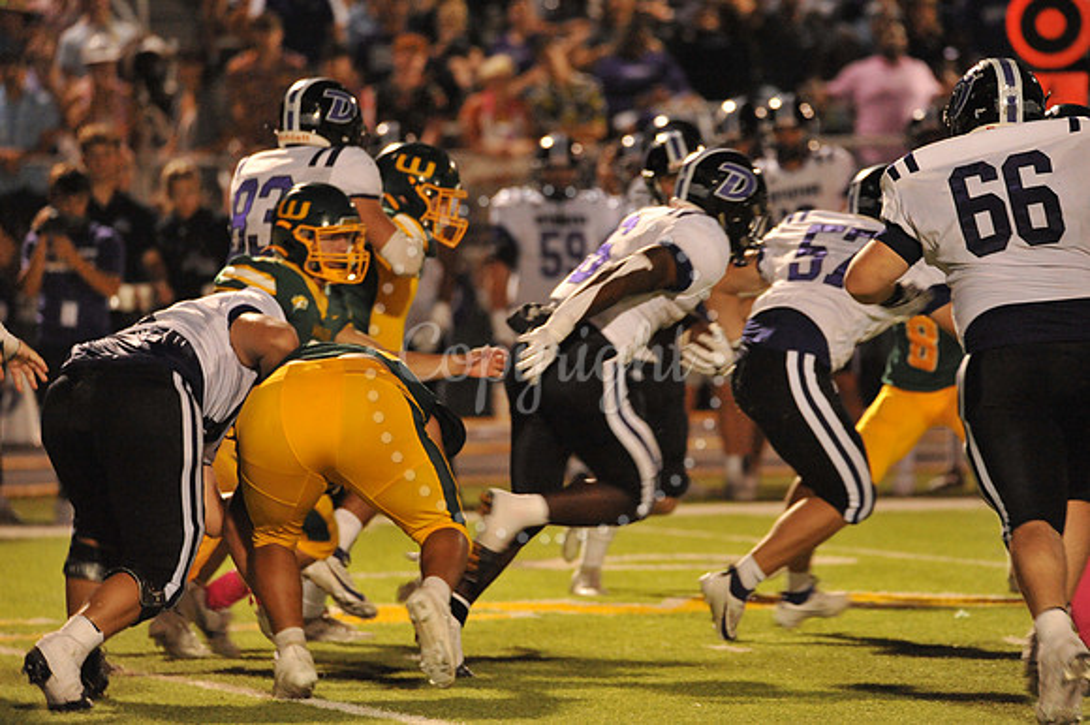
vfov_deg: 3.4
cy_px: 362
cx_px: 545
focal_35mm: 400
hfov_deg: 5.2
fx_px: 12104
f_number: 6.3
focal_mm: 400
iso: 6400
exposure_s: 1/200
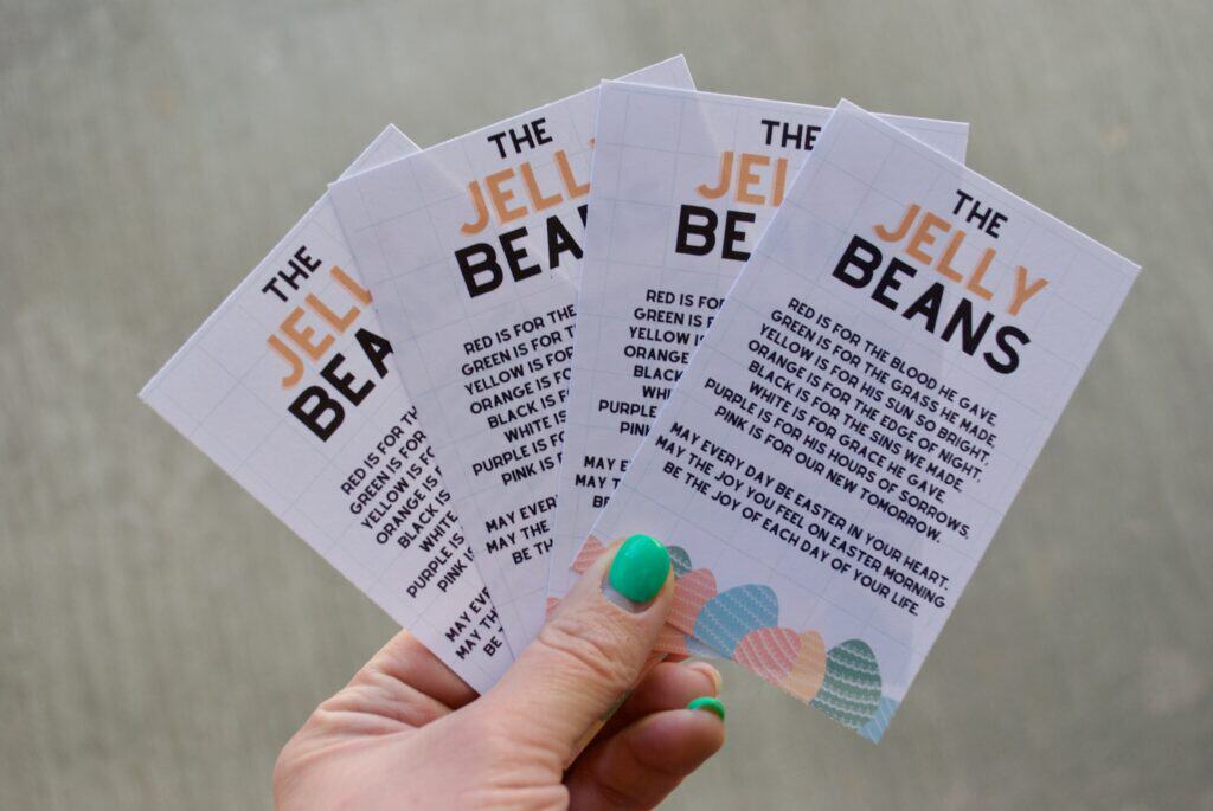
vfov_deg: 26.5
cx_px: 606
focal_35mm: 51
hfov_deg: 38.8
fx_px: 1720
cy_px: 406
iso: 100
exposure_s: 1/125
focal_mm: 34
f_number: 5.6
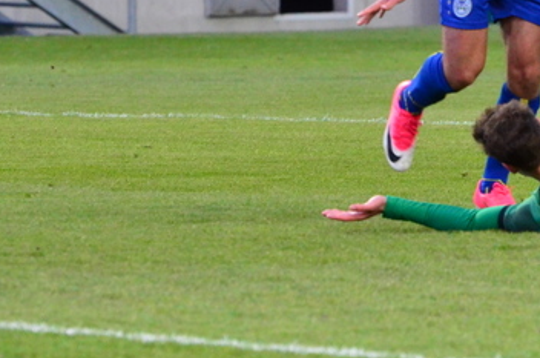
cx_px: 592
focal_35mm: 709
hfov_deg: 2.9
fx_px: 10615
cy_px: 100
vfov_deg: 1.9
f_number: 5.6
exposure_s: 1/640
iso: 3200
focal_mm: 185
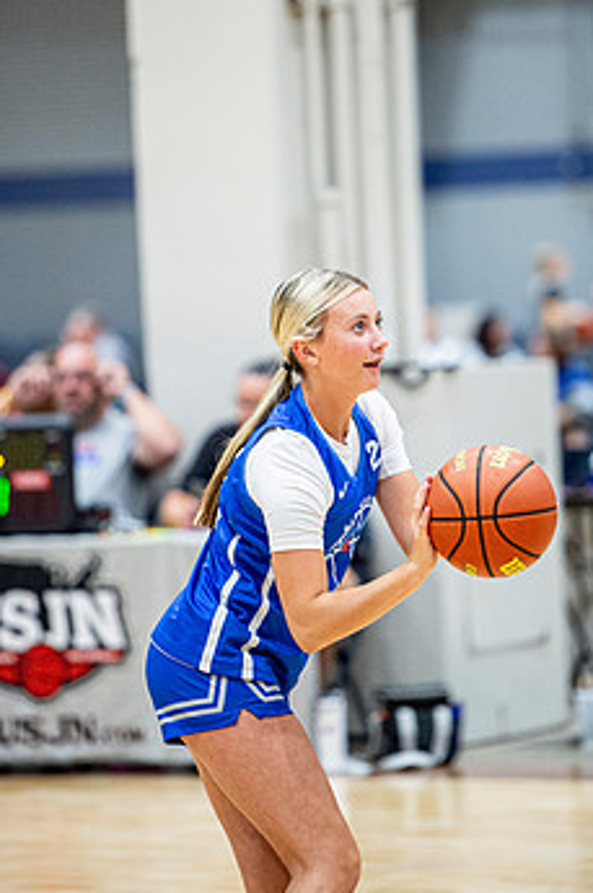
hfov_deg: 5.5
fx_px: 6146
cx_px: 312
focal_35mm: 248
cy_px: 378
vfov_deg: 8.3
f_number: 2.8
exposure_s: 1/500
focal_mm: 190
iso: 2500
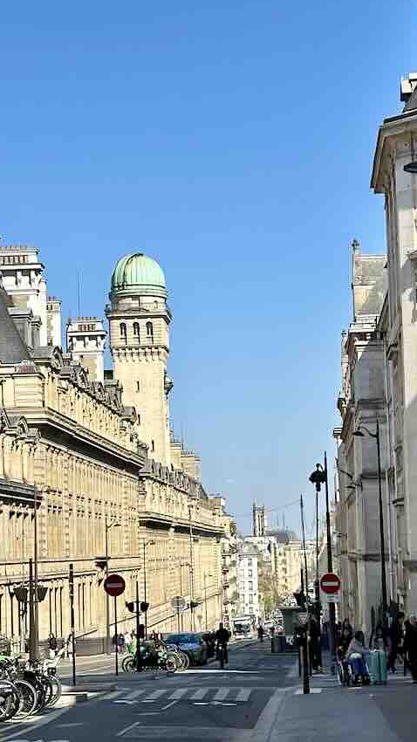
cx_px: 229
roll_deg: +1.3
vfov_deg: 25.3
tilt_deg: +4.5
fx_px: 1652
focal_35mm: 84
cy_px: 424
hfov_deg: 14.4
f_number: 1.78
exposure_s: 1/5000
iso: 64
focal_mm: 6.86
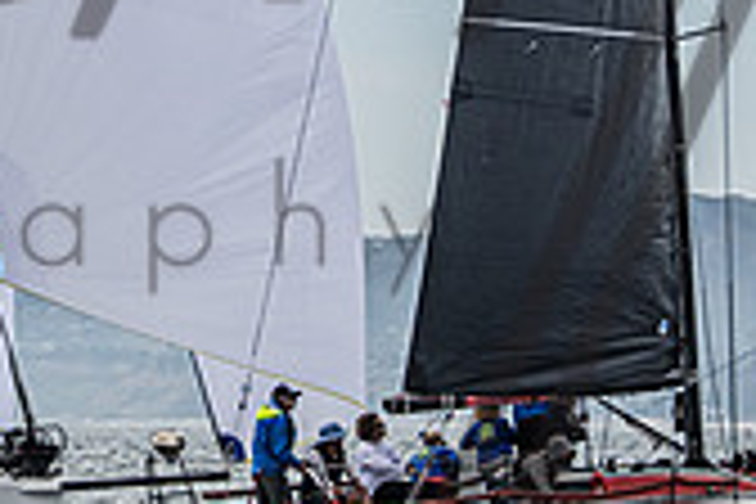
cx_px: -7
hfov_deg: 9.8
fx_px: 4389
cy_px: 61
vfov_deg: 6.6
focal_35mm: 209
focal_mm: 50
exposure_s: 1/4000
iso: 400
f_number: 5.6
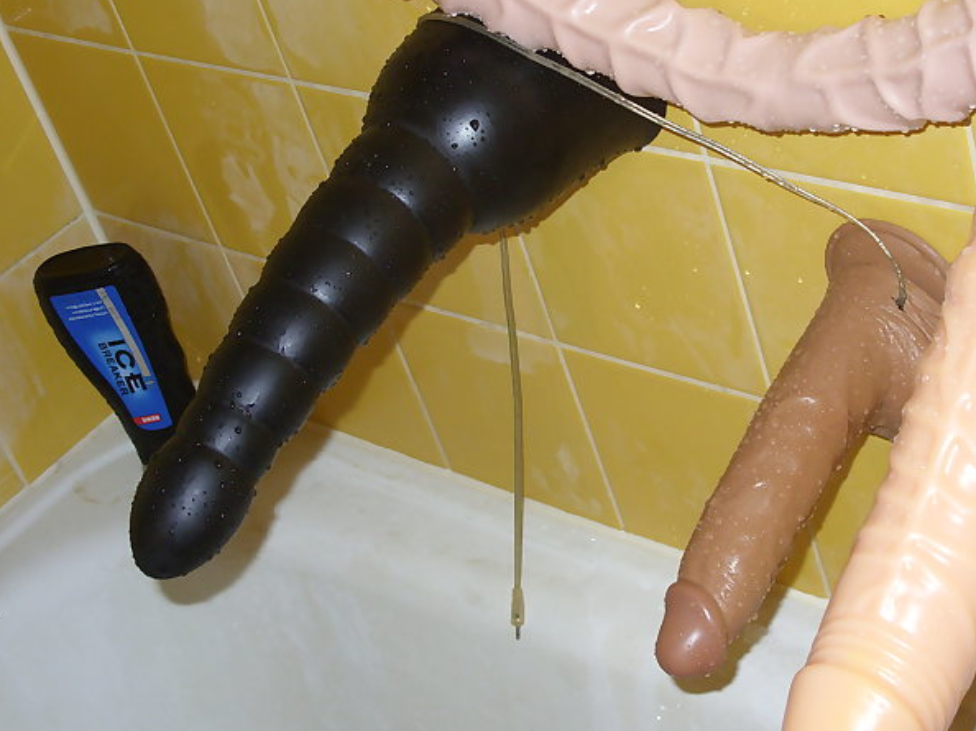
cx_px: 638
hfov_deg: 21.0
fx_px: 2621
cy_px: 314
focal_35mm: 93
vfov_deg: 15.9
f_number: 3.2
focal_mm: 11.4
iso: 200
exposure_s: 1/148
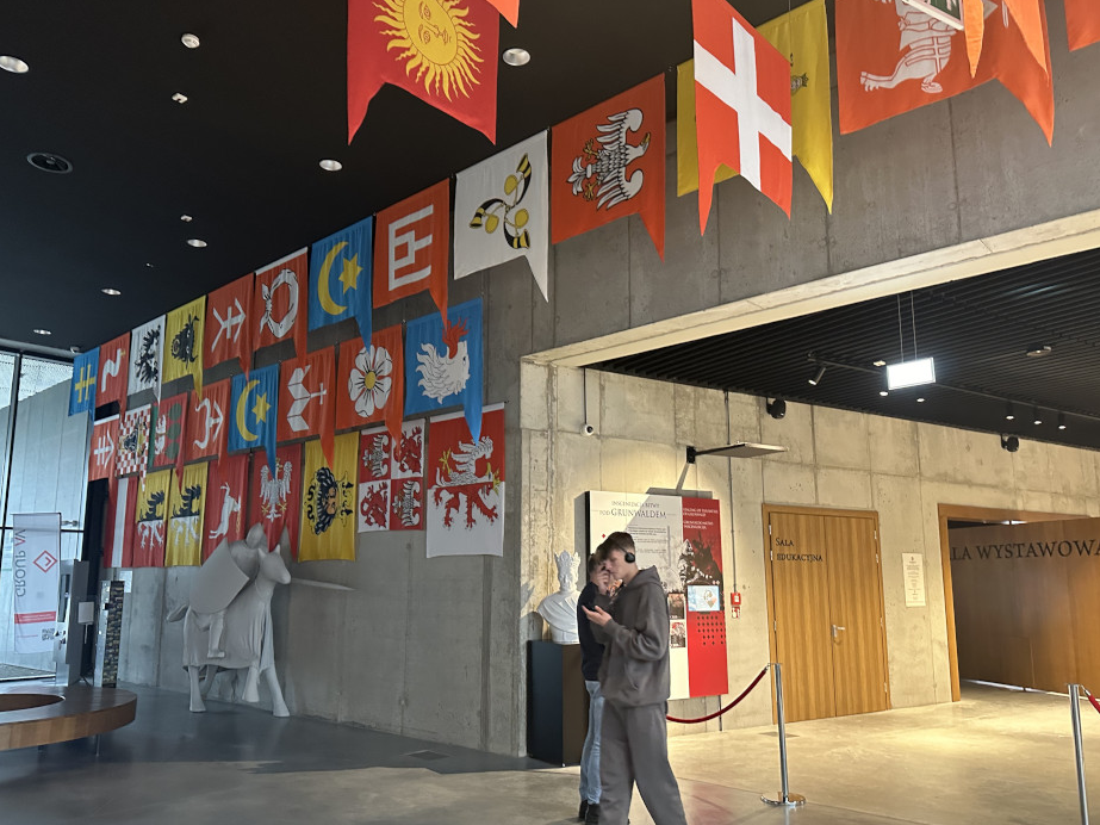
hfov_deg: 67.3
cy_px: 442
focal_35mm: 26
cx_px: 537
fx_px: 826
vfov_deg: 53.0
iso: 640
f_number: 1.78
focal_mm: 6.86
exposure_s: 1/50
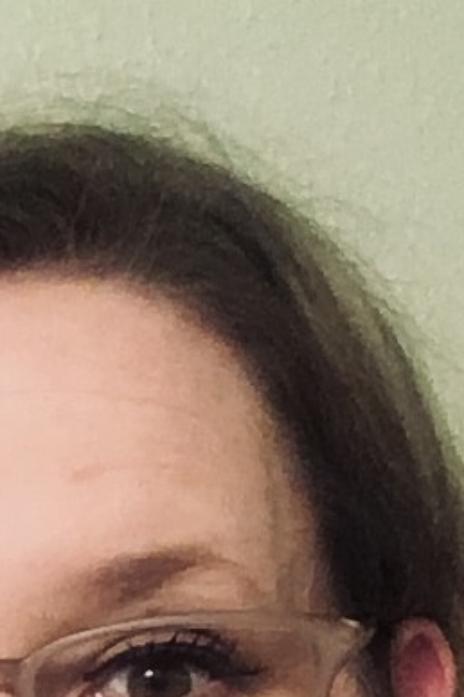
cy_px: 1022
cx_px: 36
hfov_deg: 14.2
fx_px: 1837
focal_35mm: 95
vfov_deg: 19.0
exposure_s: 1/30
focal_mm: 2.15
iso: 400
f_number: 2.4
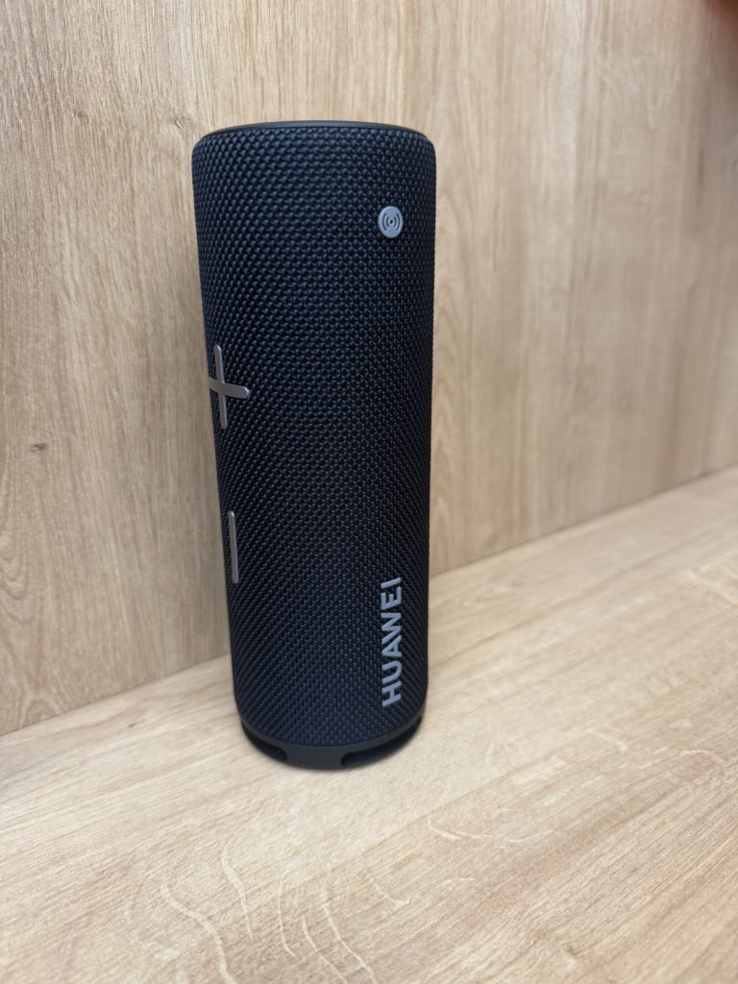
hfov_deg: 56.8
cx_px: 369
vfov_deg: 71.6
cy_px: 492
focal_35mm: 24
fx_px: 682
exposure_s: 1/118
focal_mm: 6.76
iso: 200
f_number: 1.78
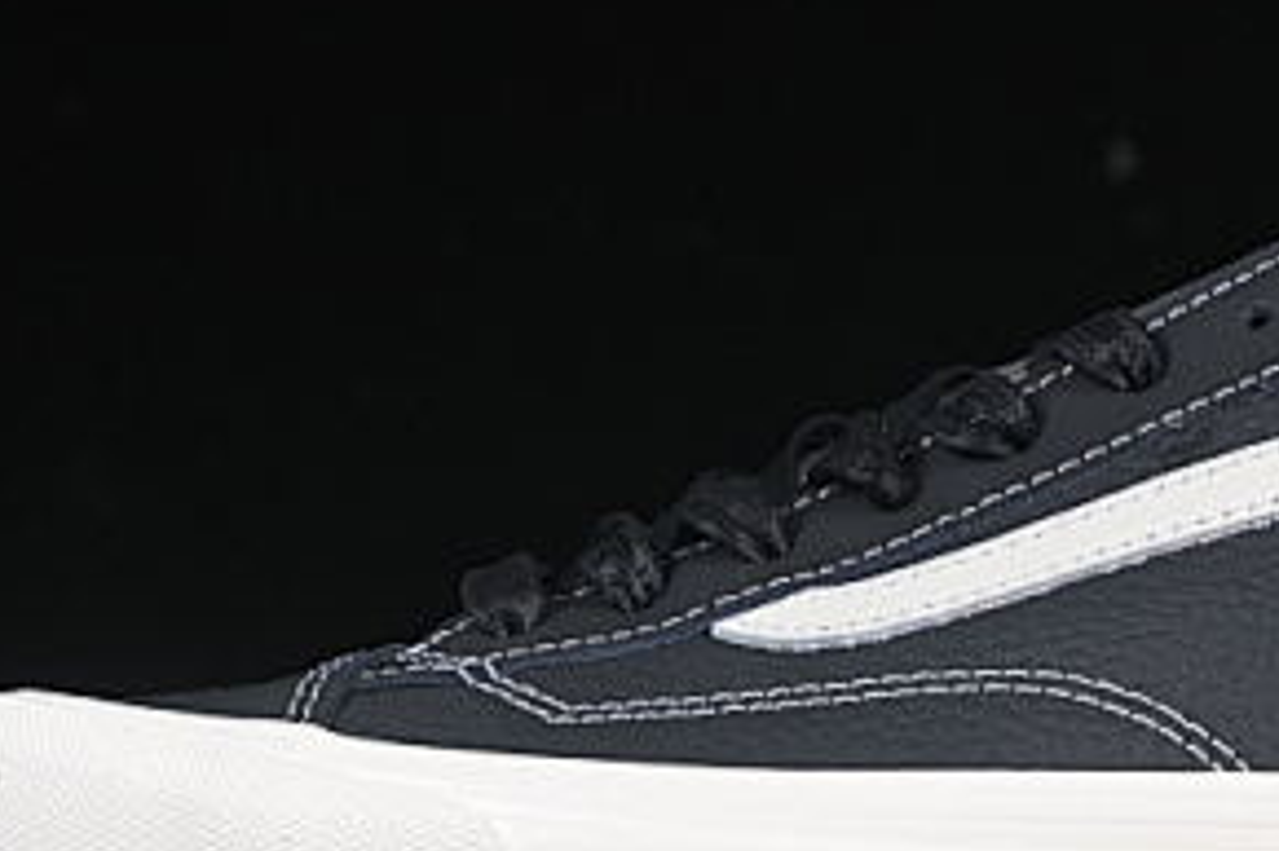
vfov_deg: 6.6
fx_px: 7350
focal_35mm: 207
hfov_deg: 9.9
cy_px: 337
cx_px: 1147
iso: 160
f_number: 6.3
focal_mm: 50
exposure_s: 1/60
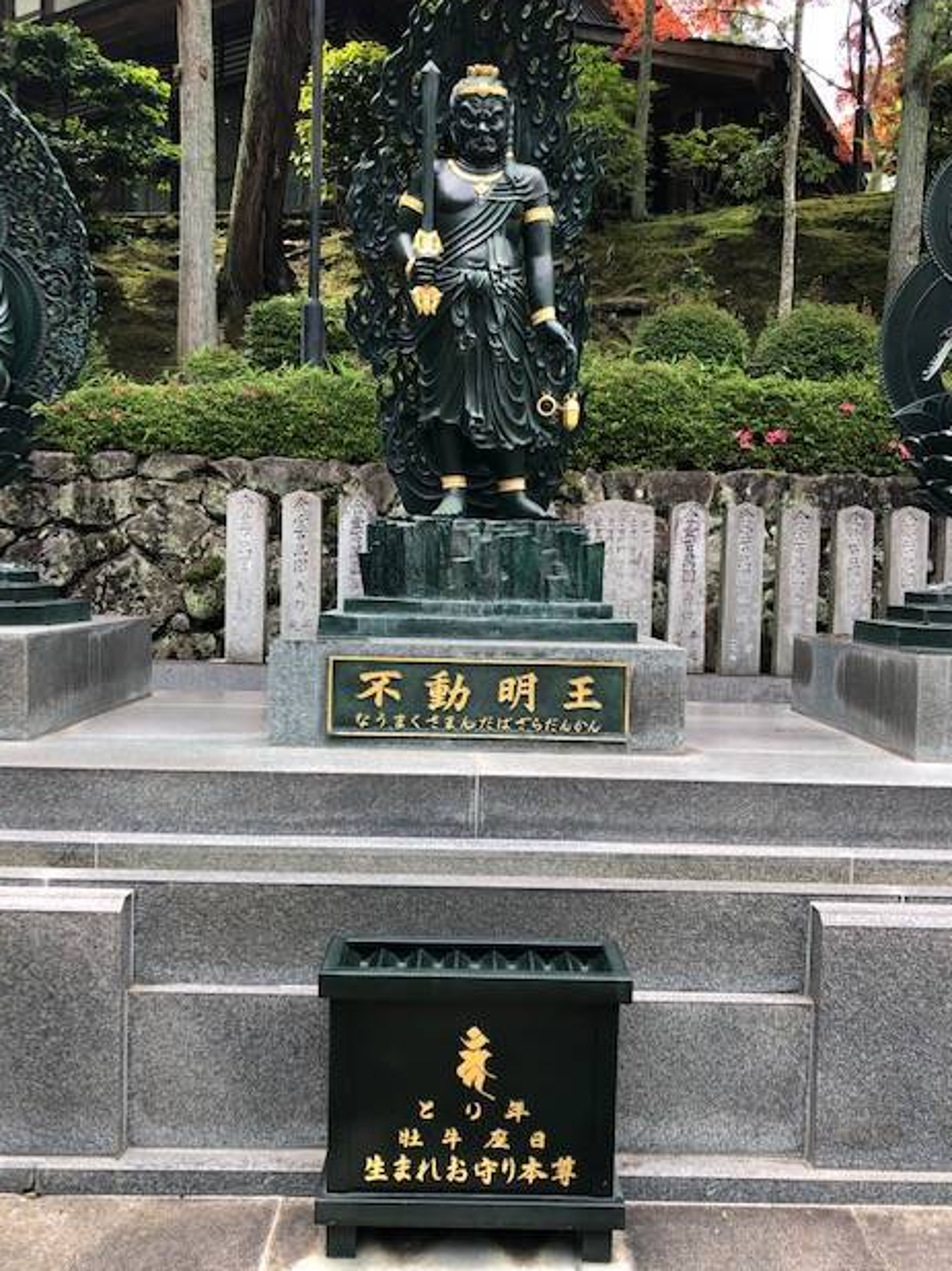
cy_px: 633
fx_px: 1064
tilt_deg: -2.5
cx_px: 473
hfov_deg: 48.2
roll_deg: +0.5
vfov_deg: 61.7
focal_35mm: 29
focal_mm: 3.99
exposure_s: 1/203
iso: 20
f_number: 1.8
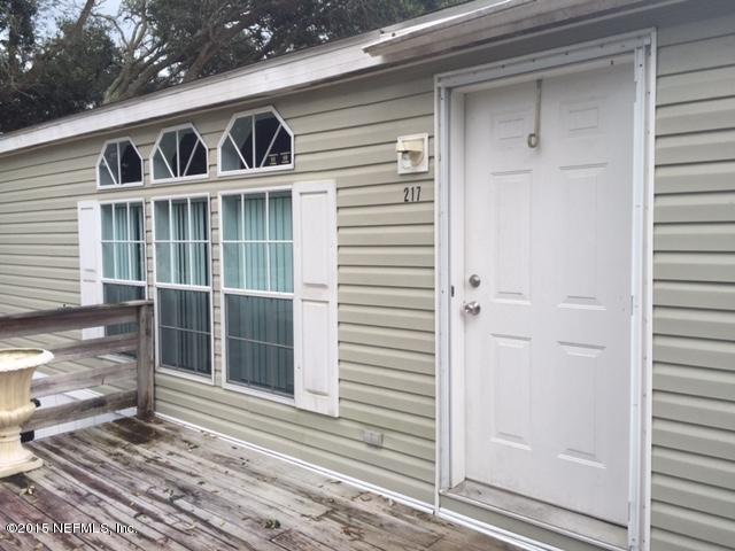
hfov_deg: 61.7
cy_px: 276
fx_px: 616
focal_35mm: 29
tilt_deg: -3.7
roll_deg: +0.8
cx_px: 368
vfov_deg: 48.2
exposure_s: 1/455
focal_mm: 4.15
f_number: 2.2
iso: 32
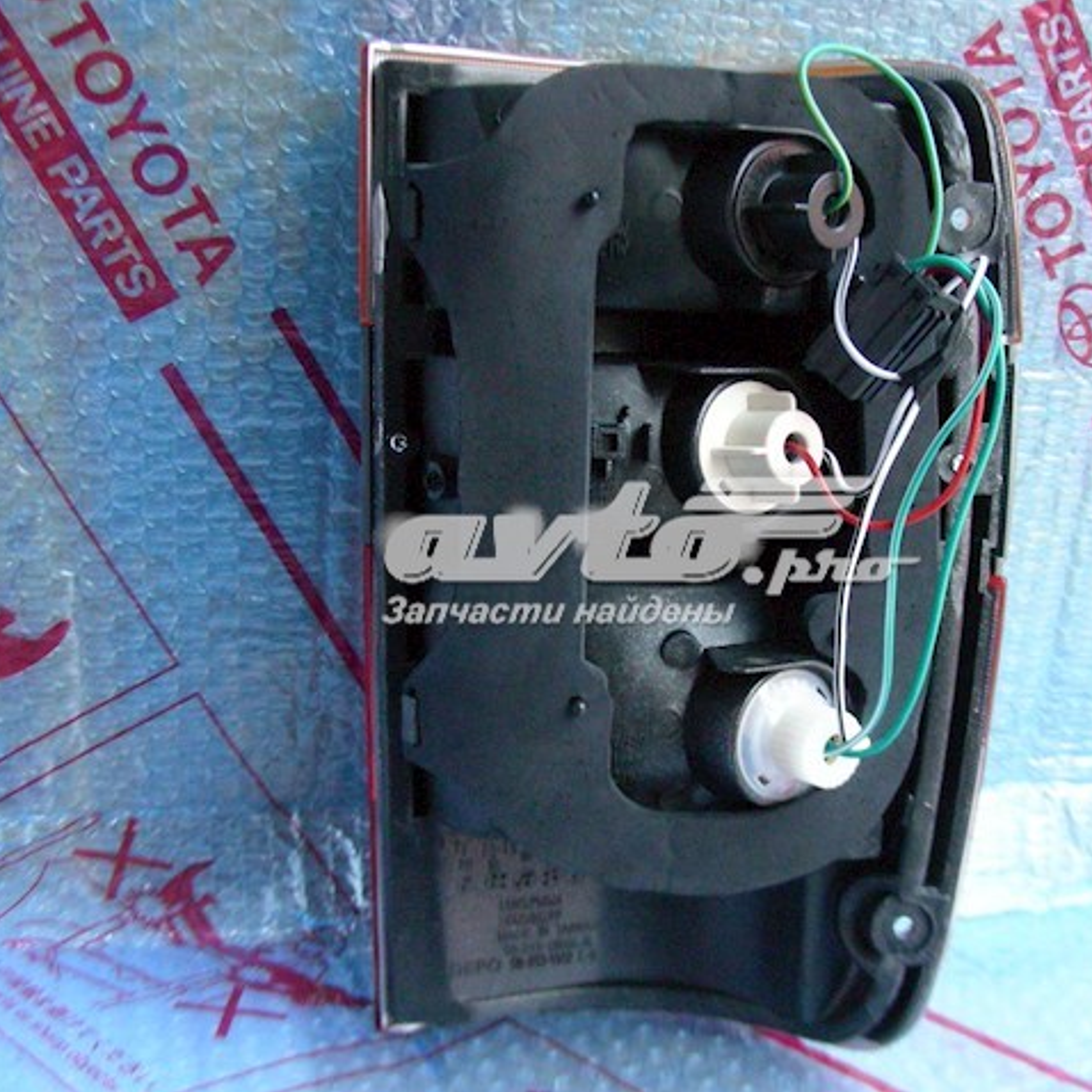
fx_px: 1606
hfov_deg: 37.4
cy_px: 546
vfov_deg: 37.6
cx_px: 644
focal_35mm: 45
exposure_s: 1/200
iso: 400
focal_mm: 6.3
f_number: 4
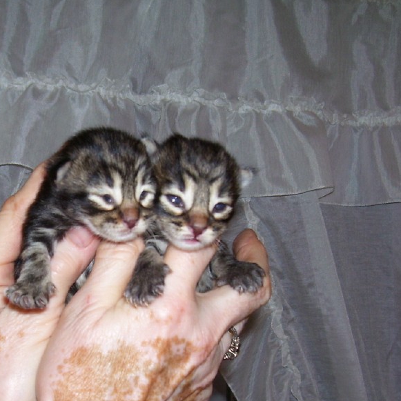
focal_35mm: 53
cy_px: 264
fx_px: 695
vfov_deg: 32.0
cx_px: 95
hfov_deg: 31.6
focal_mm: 5.6
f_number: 2.7
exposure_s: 1/60
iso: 80
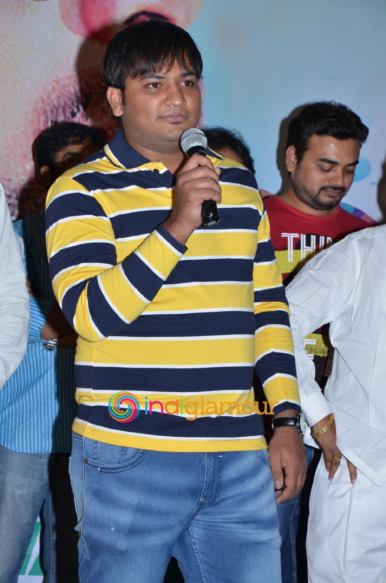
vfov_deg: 16.1
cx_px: 193
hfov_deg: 10.7
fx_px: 2061
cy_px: 292
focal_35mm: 128
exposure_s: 1/125
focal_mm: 85
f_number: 6.3
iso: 320
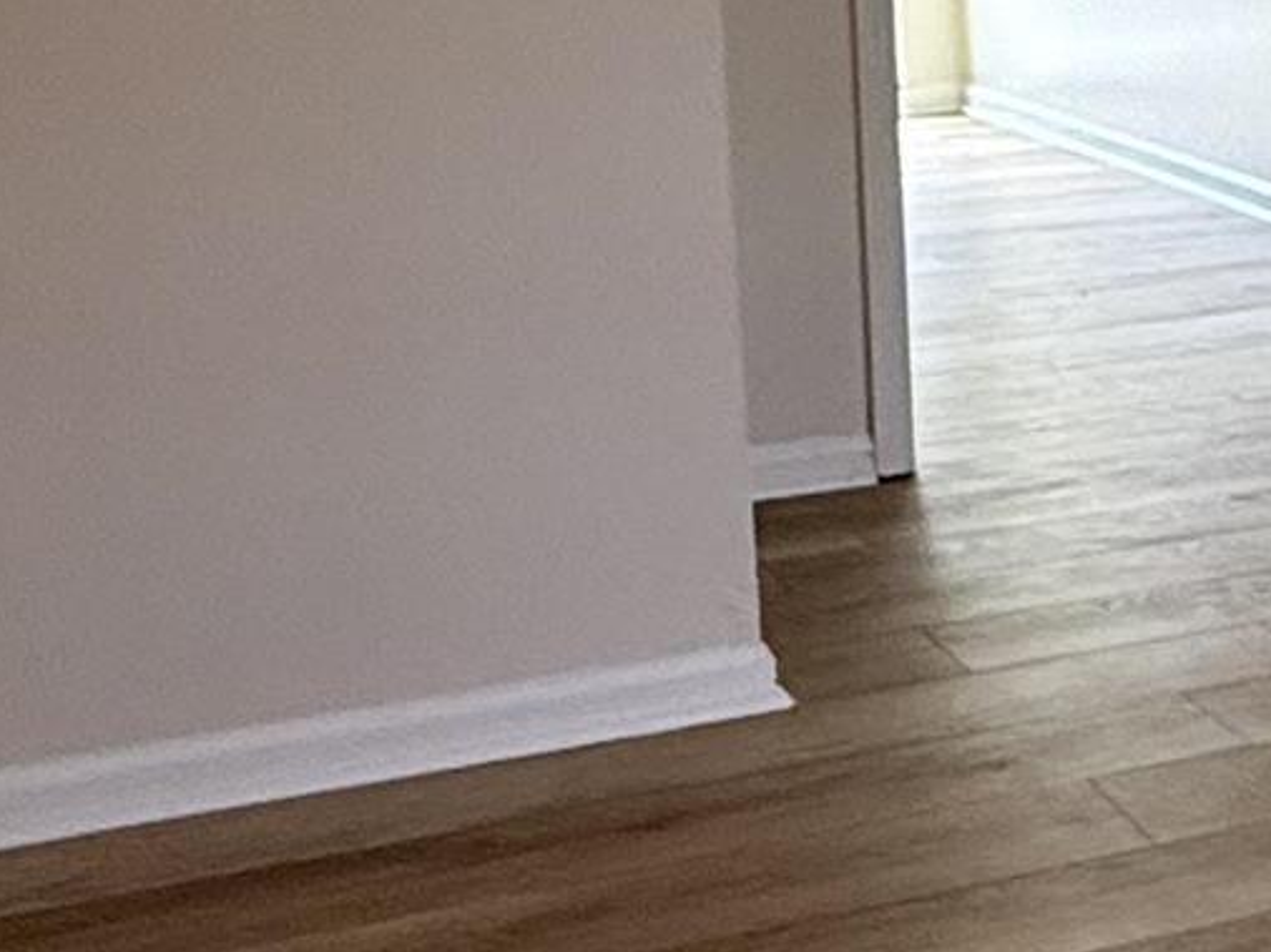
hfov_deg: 18.6
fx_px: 3119
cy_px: 116
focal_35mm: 85
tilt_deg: -6.7
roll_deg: -0.2
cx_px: 2195
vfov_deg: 17.1
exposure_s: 1/99
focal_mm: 2.22
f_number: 2.2
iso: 200
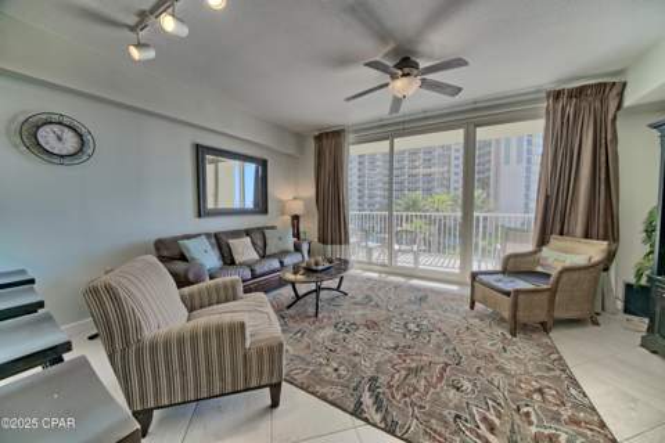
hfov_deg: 112.6
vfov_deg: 90.0
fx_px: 222
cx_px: 332
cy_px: 222
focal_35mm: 12
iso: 500
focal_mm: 12
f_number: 8
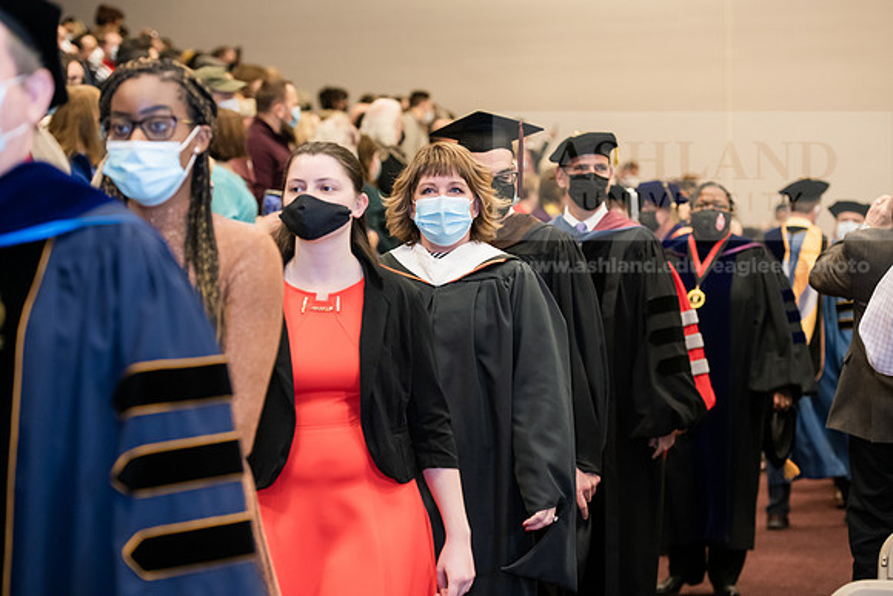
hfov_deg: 22.1
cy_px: 298
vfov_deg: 14.9
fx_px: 2283
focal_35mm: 92
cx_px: 446
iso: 2000
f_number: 3.5
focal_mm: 92
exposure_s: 1/200
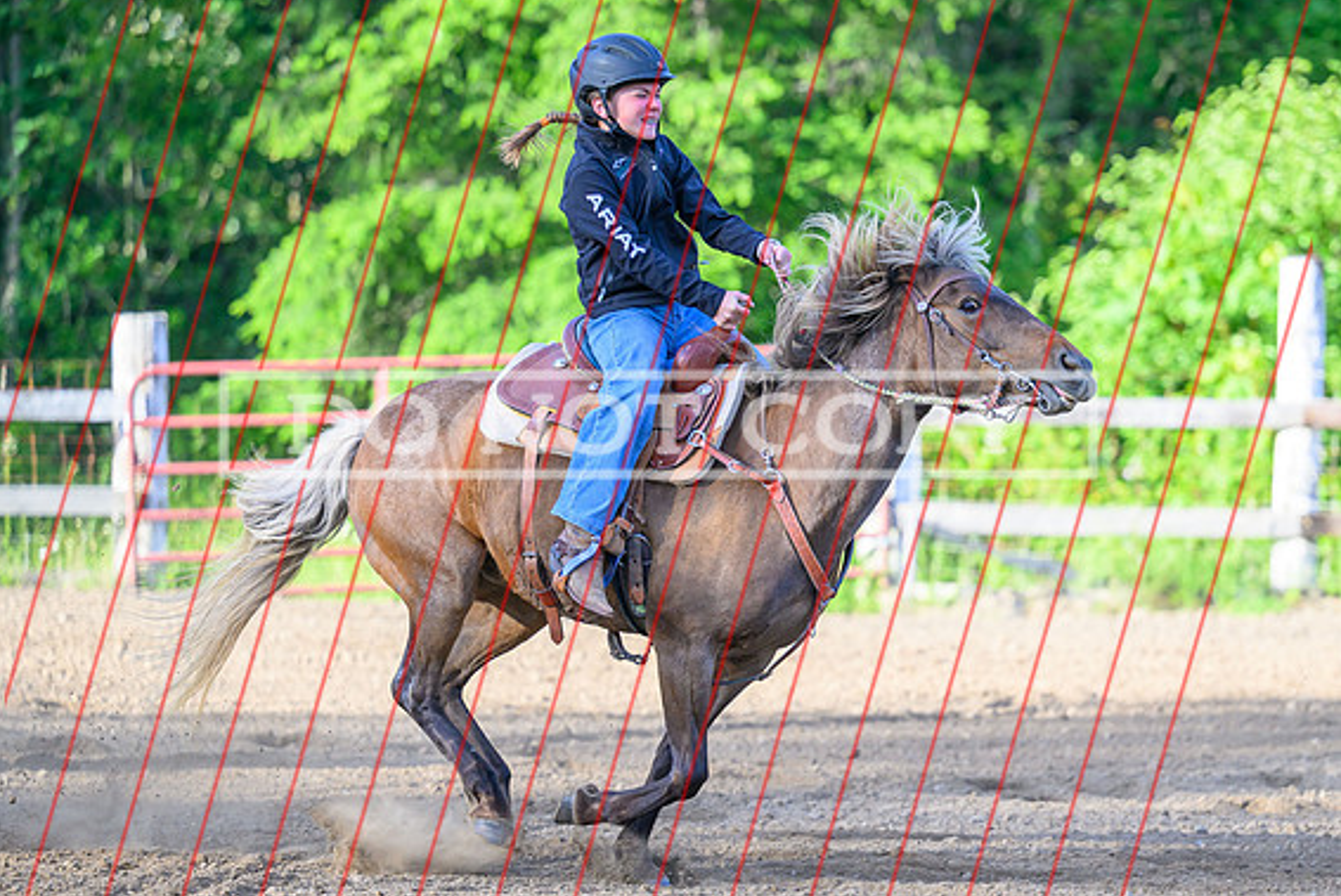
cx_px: 752
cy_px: 515
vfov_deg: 7.3
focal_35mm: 189
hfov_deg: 10.9
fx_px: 7045
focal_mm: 135
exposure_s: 1/2500
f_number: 2.8
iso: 900
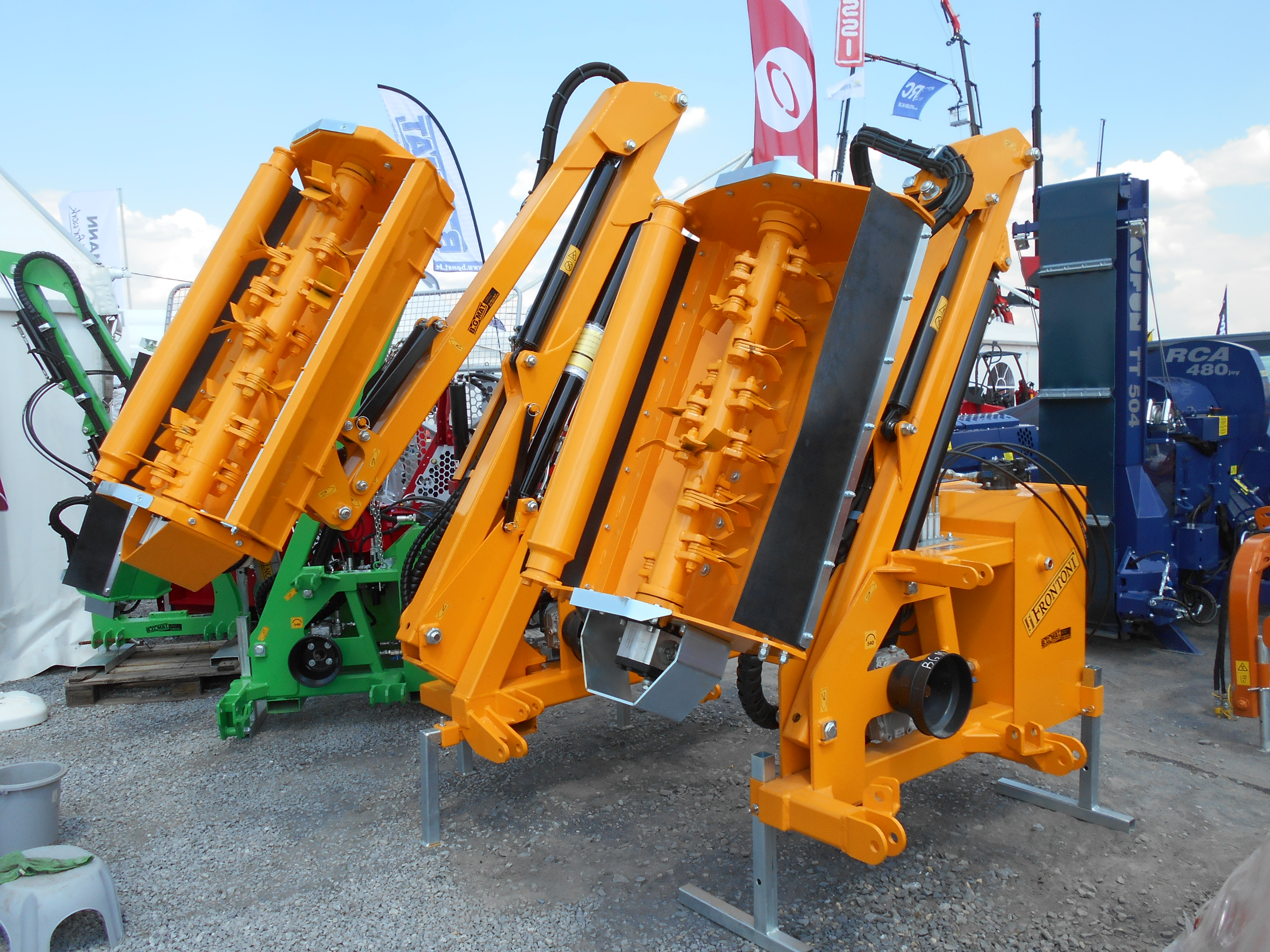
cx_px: 635
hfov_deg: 60.0
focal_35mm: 30
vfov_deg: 46.8
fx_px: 1101
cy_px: 476
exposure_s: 1/500
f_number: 3.4
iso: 80
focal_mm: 5.1
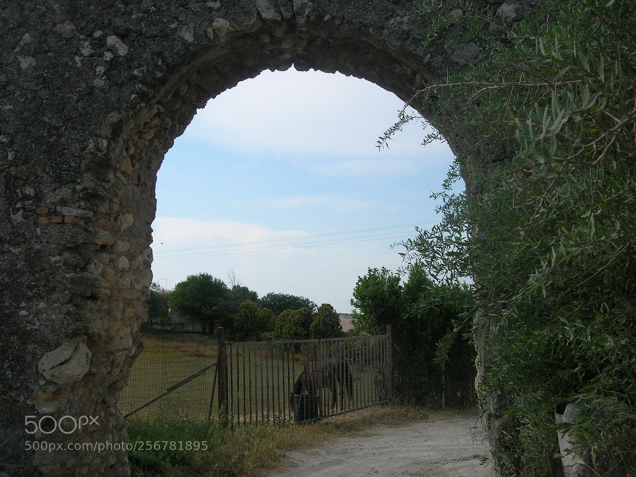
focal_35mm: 38
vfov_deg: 37.7
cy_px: 238
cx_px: 318
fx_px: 698
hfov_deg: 49.0
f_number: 4.8
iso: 64
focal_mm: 7.8
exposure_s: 1/690
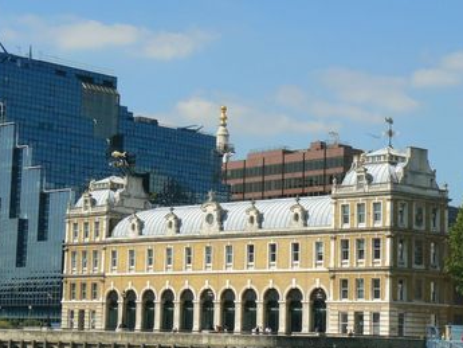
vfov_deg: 15.6
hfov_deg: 20.6
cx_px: 232
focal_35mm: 95
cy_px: 157
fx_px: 1271
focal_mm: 13.7
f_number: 5.6
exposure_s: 1/500
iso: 80
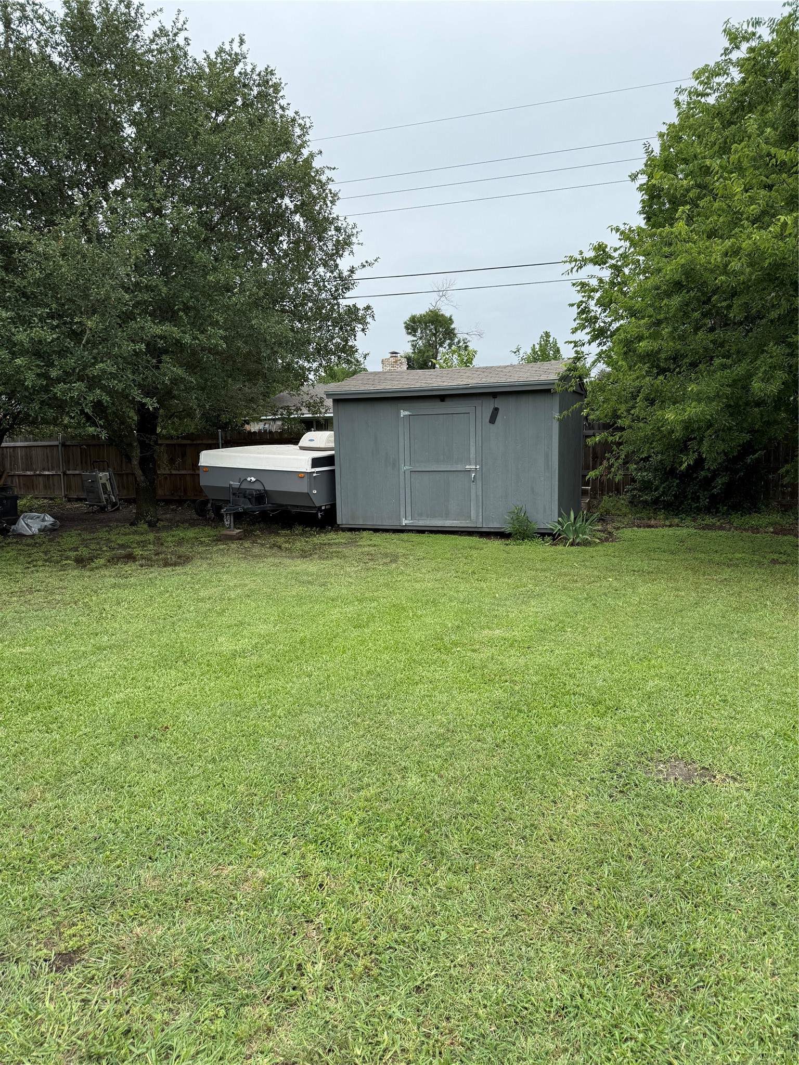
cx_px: 400
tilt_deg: -6.1
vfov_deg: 71.6
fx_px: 739
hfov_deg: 56.8
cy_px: 532
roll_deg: +1.1
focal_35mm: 24
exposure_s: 1/2445
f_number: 1.78
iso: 80
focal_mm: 6.76
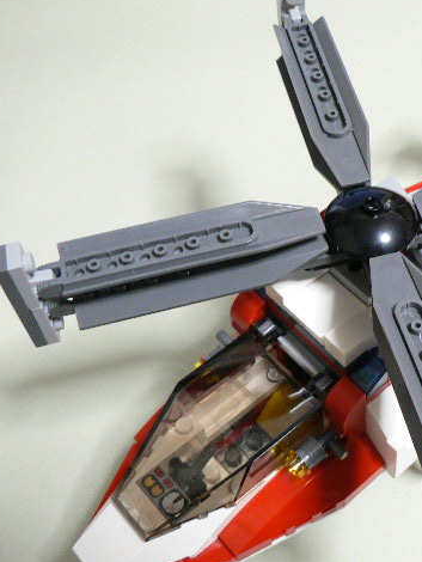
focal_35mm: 49
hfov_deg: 28.8
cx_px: 363
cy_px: 279
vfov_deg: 38.9
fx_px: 796
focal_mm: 6
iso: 200
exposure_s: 1/13
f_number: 2.8
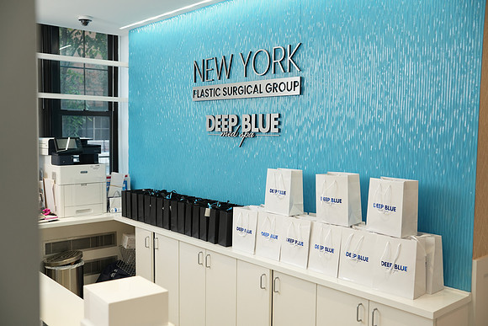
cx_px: 244
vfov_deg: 37.9
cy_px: 163
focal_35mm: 35
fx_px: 475
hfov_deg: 54.4
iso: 1000
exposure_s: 1/250
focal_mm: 35
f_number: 4
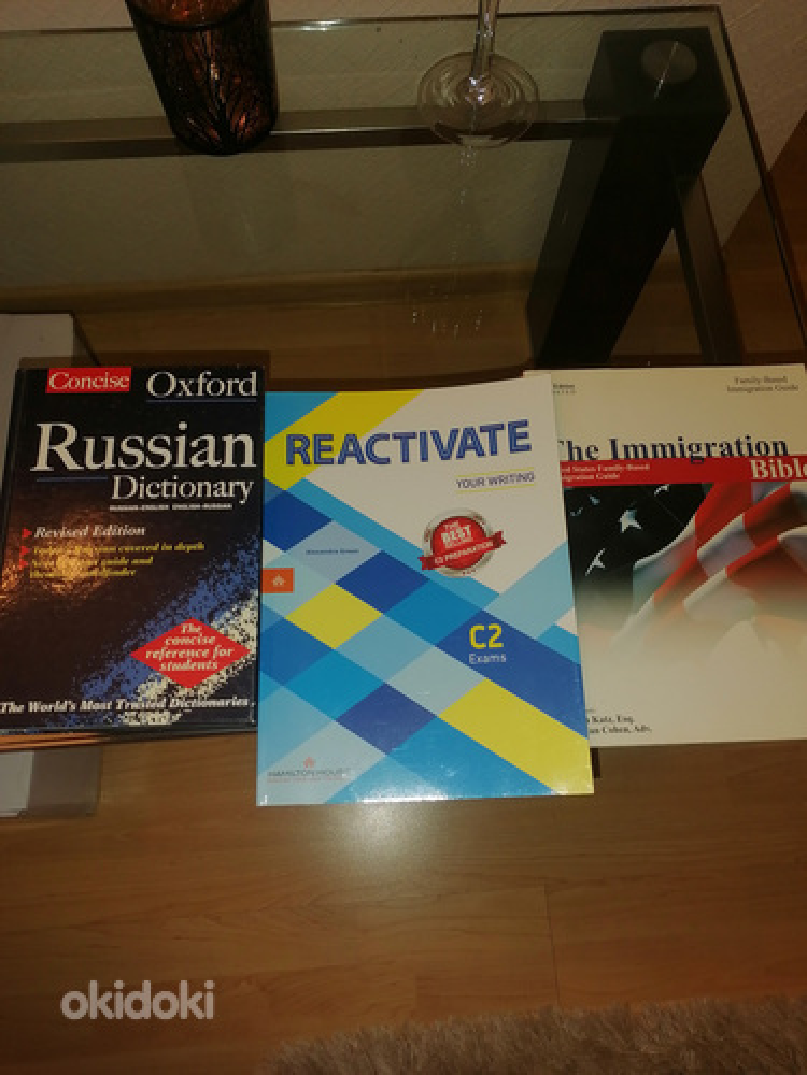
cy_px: 538
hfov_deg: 53.1
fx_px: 808
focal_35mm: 26
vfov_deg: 67.3
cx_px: 404
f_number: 1.8
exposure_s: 1/33.3
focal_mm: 5.3
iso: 80
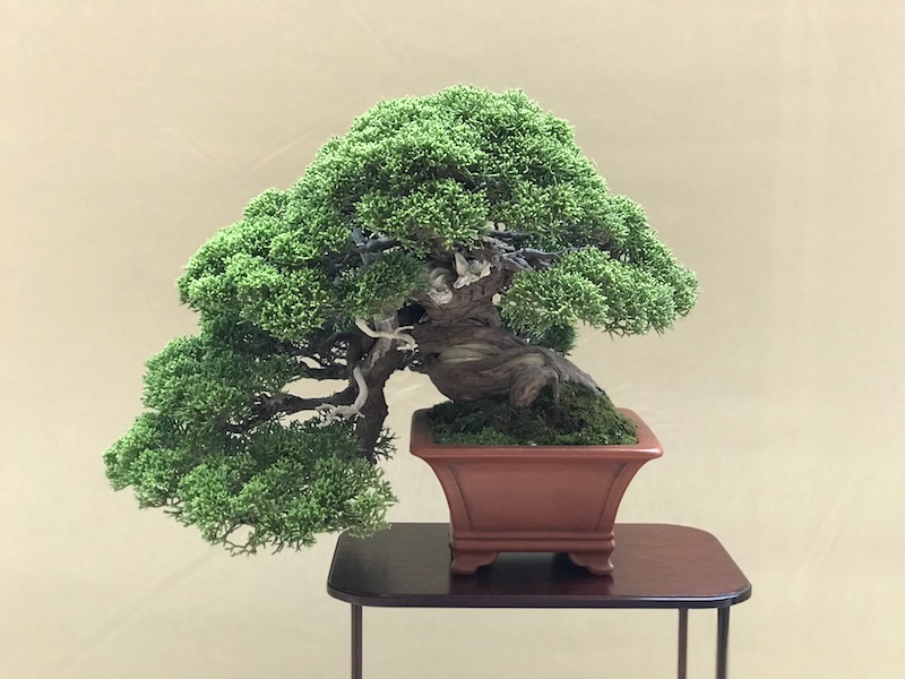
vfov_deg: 25.7
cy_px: 340
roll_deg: -0.4
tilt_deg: -5.4
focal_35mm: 57
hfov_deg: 33.8
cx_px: 452
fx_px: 1490
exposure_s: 1/50
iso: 500
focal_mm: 6.6
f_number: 2.8
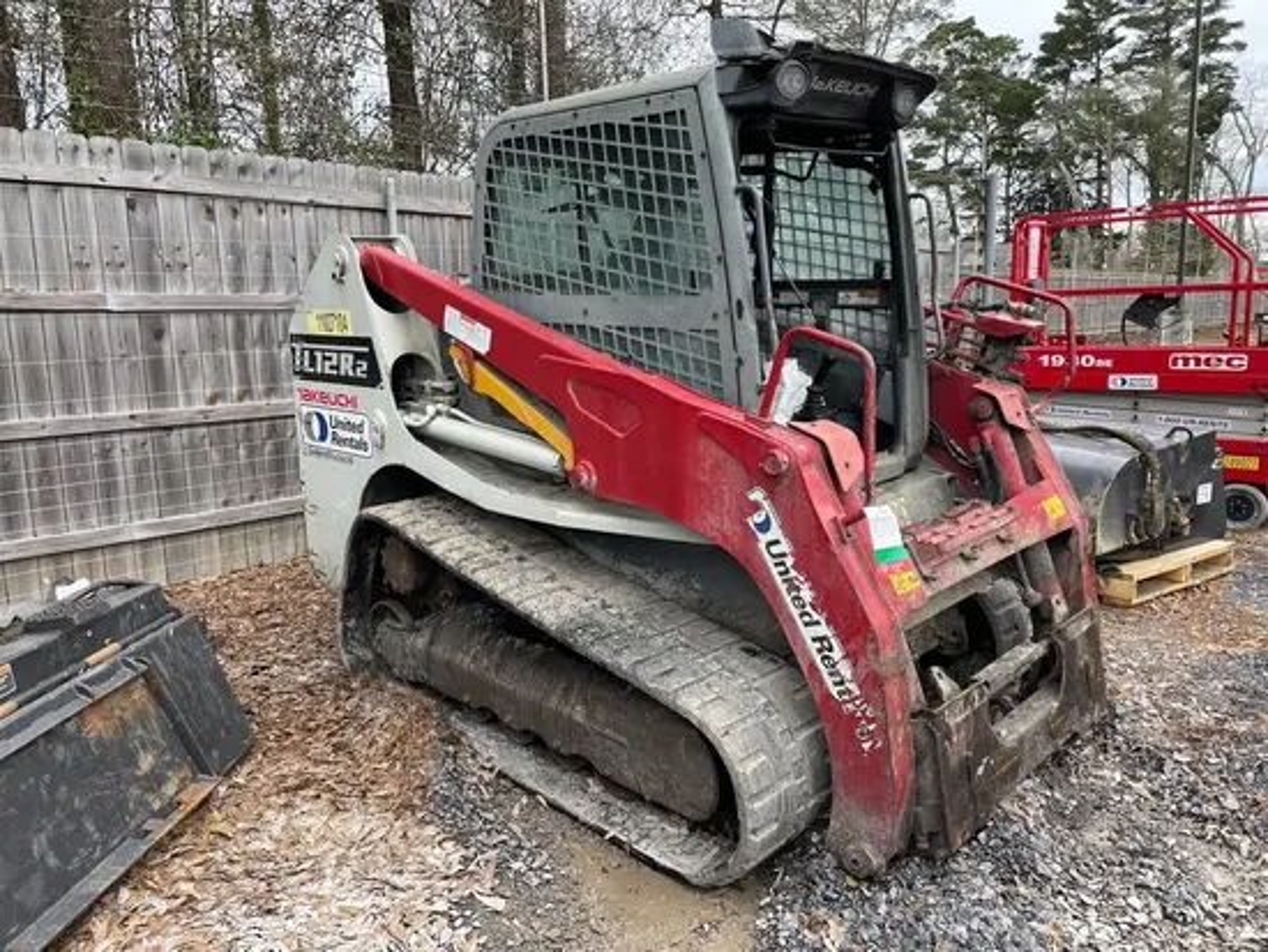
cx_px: 634
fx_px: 953
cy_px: 476
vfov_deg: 53.1
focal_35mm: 26
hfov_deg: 67.3
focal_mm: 4.2
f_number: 1.6
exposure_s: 1/251
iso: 40
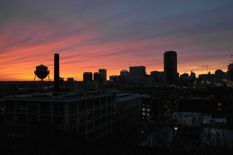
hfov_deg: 61.9
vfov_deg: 43.6
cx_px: 116
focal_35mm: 30
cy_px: 78
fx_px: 194
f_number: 3.5
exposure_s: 1/50
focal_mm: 20
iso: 400
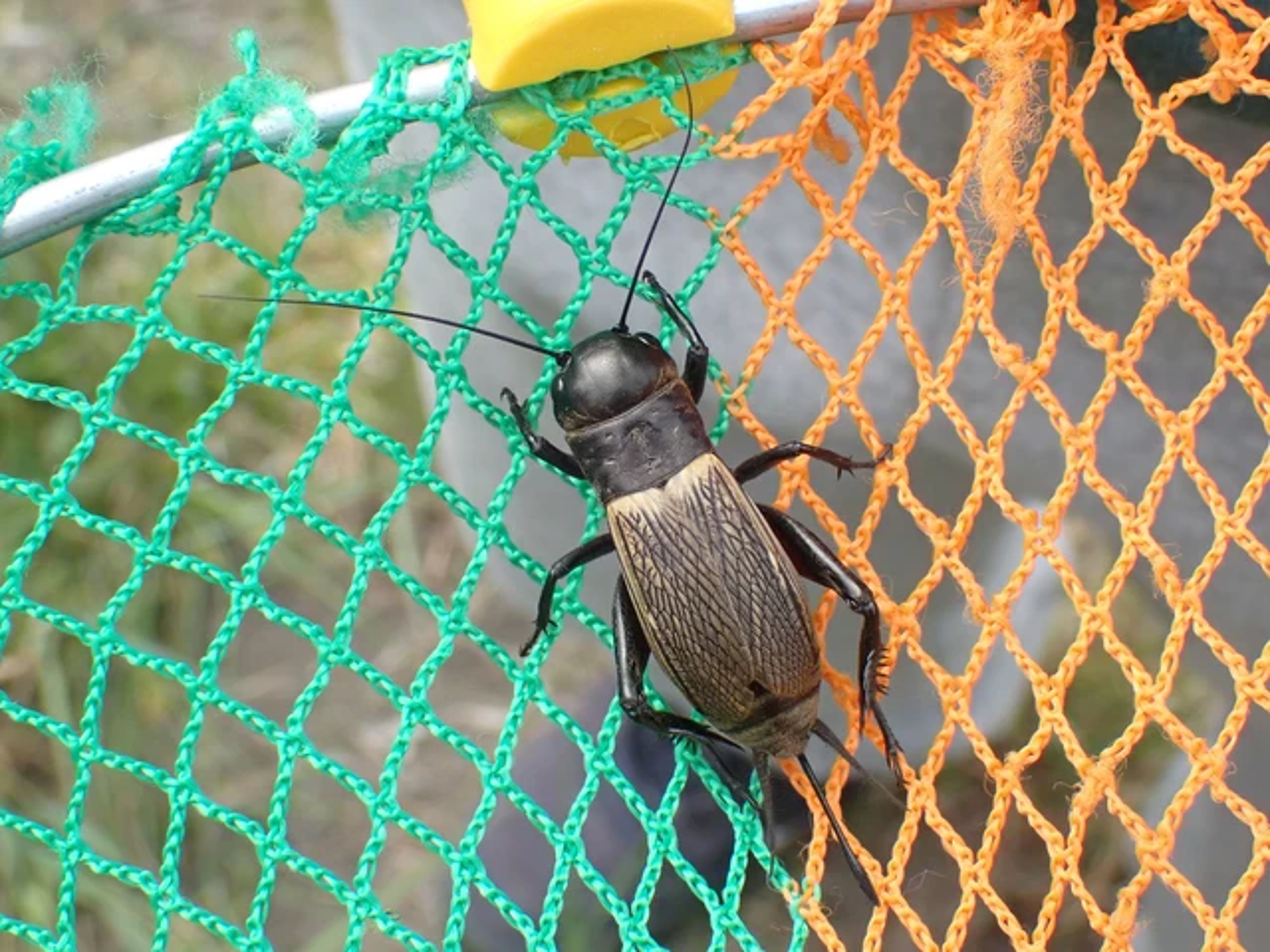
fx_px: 2275
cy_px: 476
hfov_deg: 31.2
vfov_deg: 23.7
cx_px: 635
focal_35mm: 62
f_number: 5
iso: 250
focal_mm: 11.09
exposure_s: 1/250
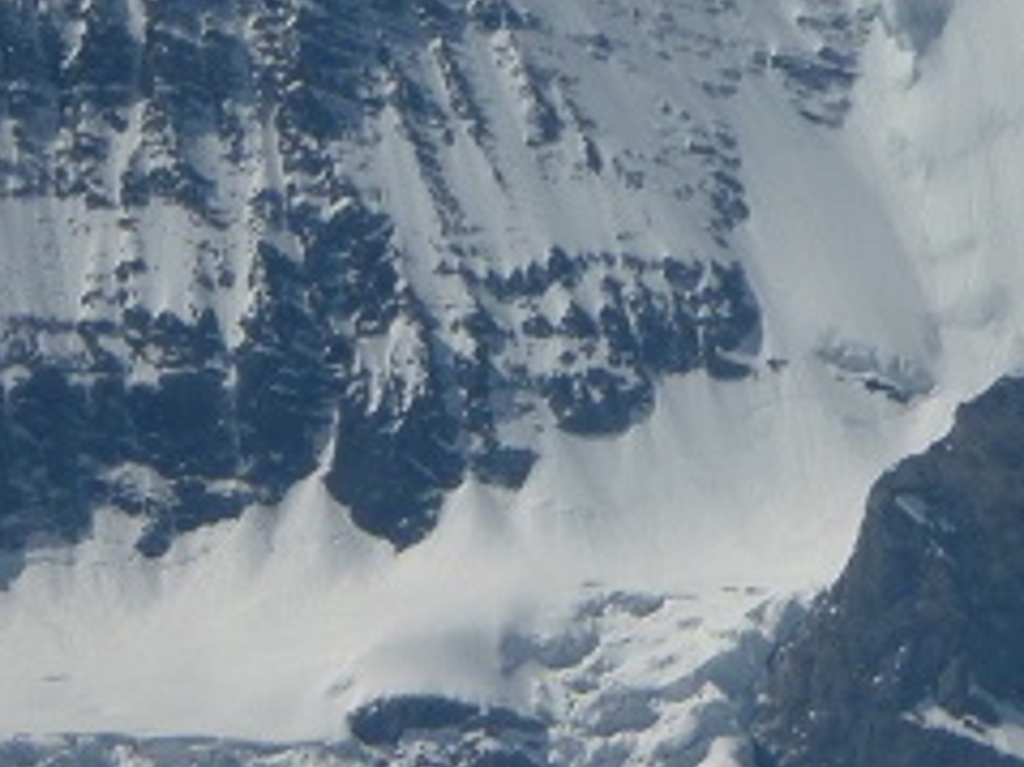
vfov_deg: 3.1
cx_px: 608
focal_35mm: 486
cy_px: -30
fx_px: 14369
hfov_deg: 4.1
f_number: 8
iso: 80
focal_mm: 26
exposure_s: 1/640
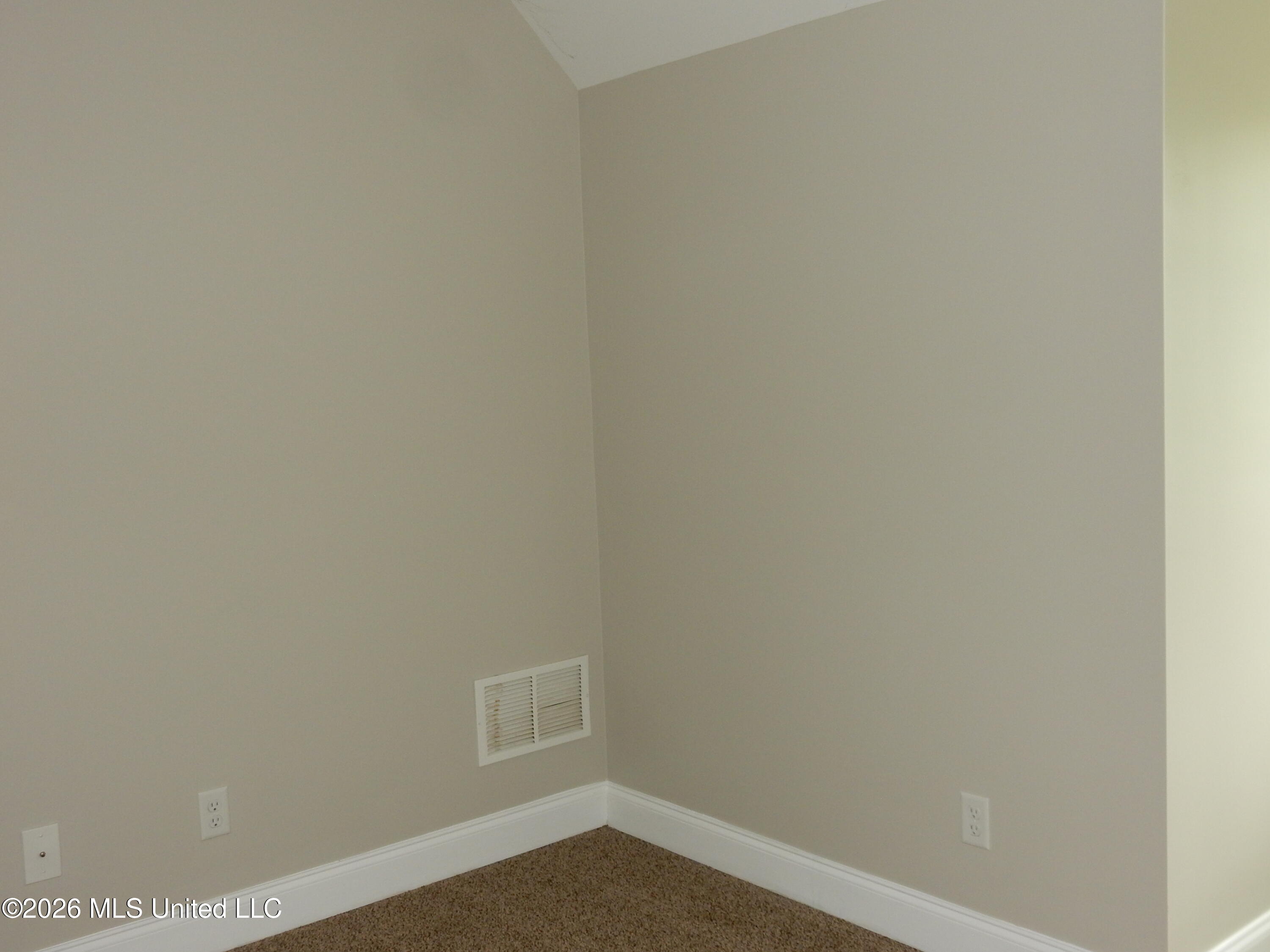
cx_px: 635
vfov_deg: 39.7
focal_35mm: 36
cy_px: 476
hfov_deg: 51.4
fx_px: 1321
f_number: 4
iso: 200
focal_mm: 6.4
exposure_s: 1/30
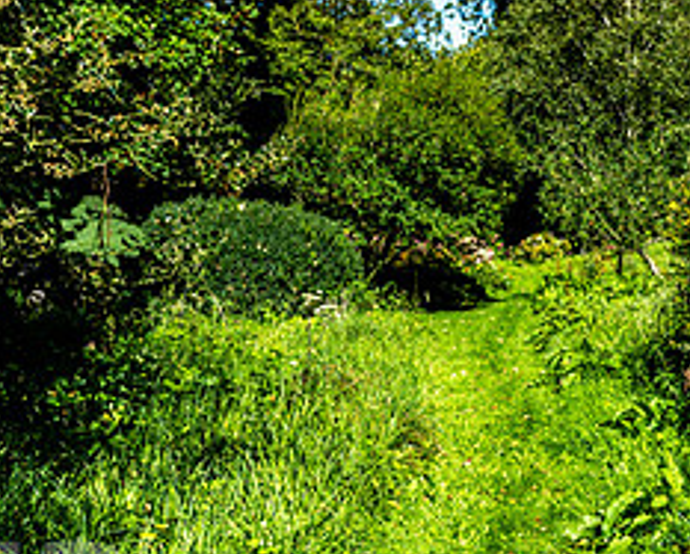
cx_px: 533
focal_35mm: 56
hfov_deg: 32.8
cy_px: 280
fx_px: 1145
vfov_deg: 27.2
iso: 80
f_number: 5.6
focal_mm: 24
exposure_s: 1/200
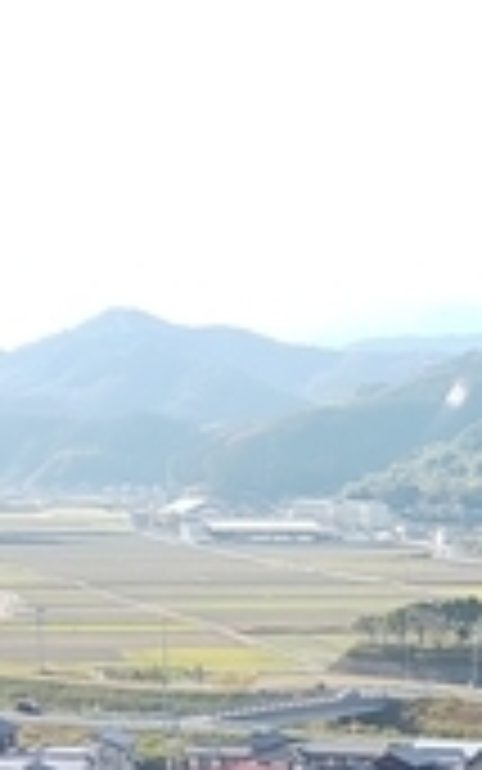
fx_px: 2079
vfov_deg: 19.8
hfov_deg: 11.2
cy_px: 910
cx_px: 1135
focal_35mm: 99
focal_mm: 3.45
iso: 28
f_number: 1.94
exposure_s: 1/370
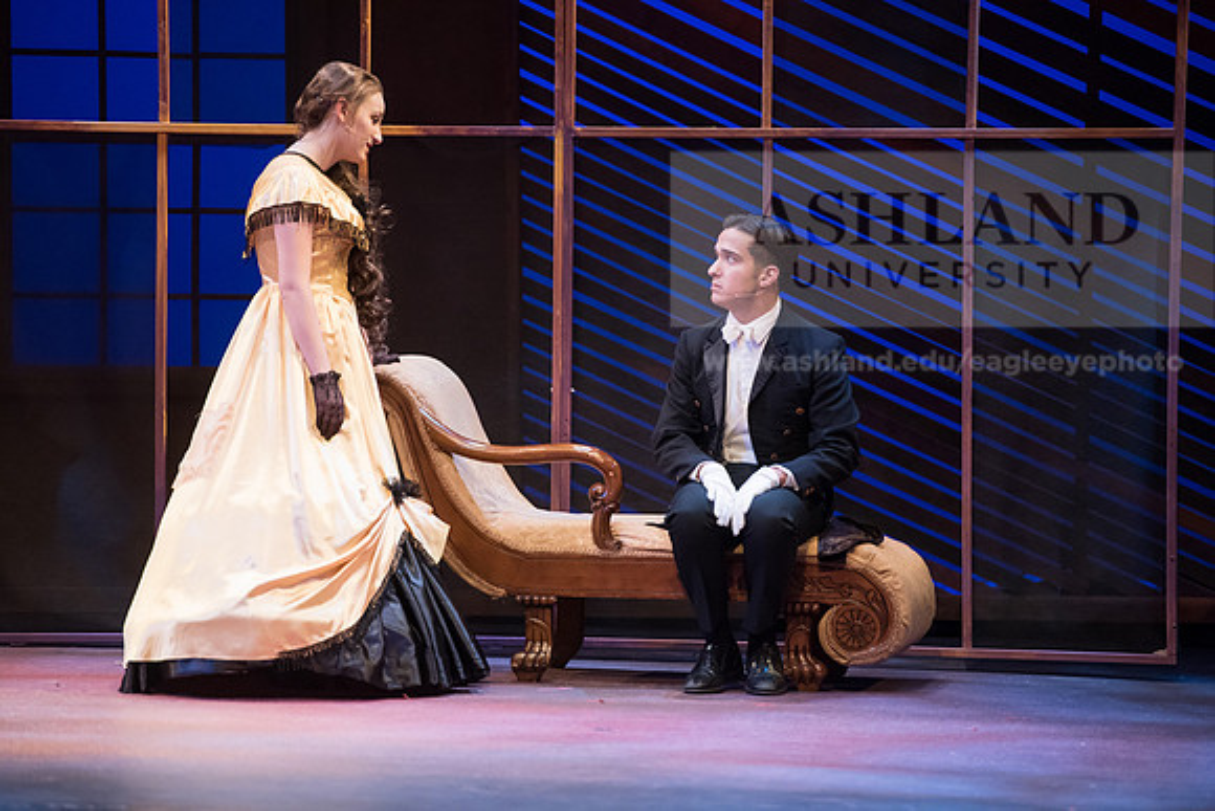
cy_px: 406
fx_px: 6751
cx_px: 608
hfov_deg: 10.3
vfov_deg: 6.9
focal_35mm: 200
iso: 4000
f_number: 3.2
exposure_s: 1/320
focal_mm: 200
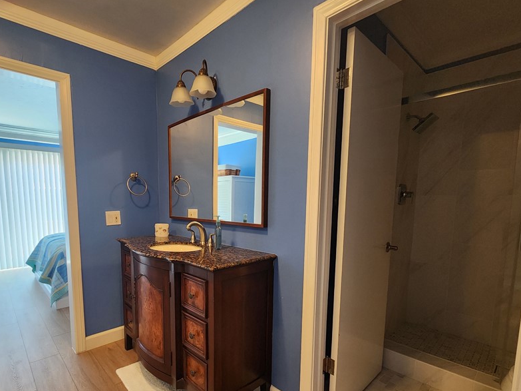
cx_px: 225
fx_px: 256
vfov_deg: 74.0
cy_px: 232
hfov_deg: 90.5
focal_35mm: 17
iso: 320
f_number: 2.2
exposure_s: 1/60
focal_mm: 2.2
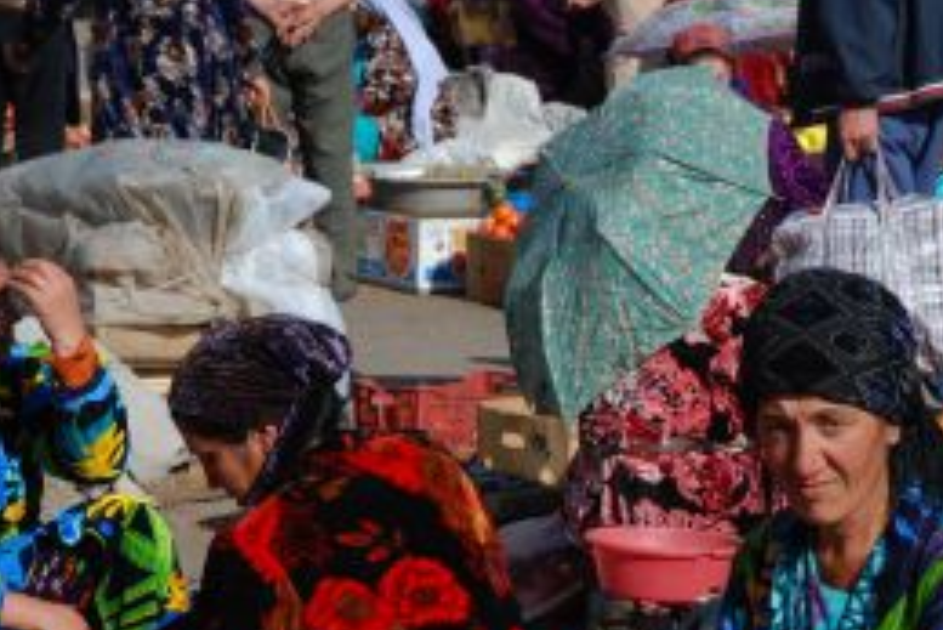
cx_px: 794
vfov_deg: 7.8
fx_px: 4560
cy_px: 716
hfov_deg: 11.7
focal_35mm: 174
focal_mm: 50
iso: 100
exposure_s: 1/320
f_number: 8
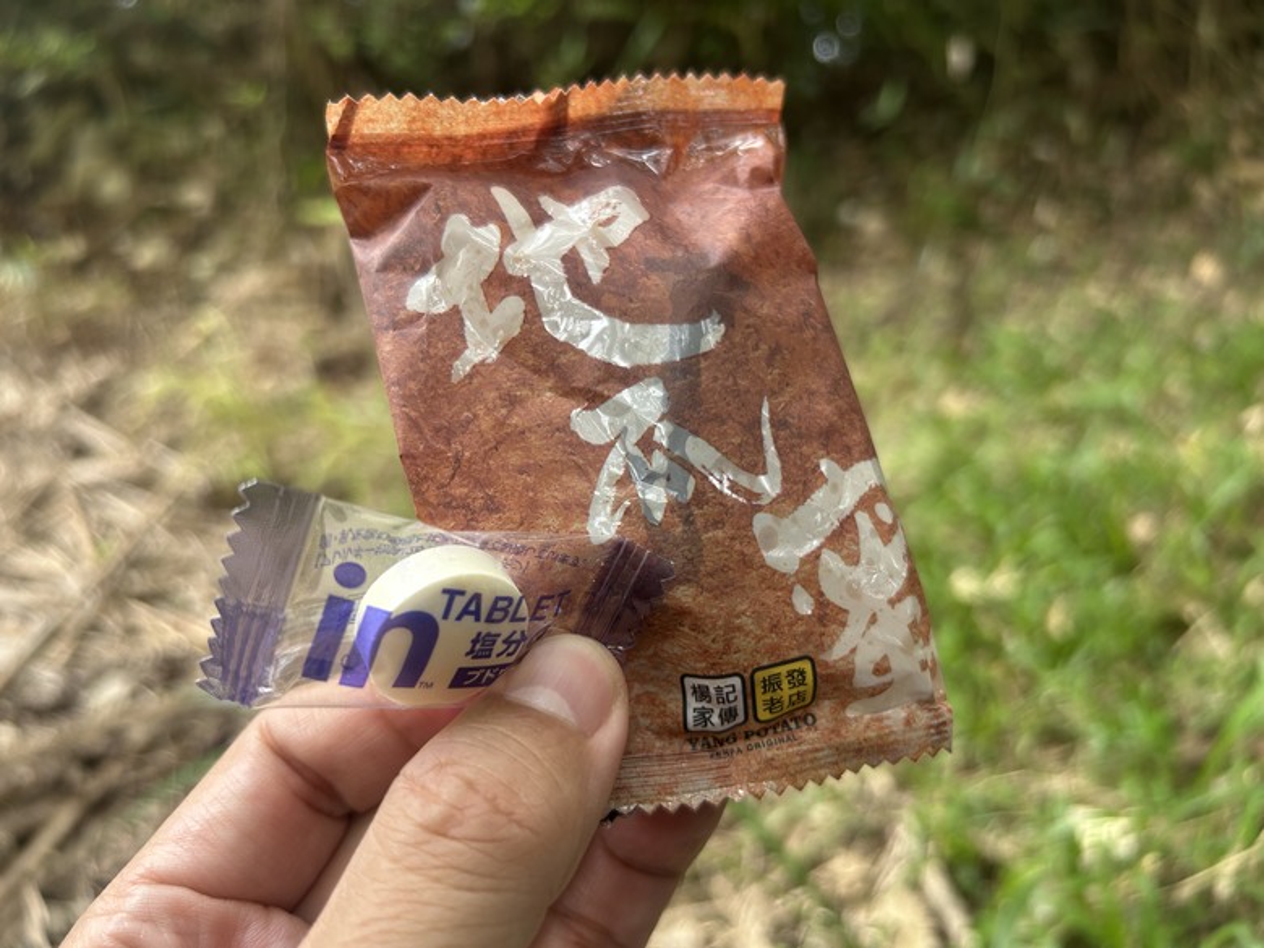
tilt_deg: -25.1
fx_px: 949
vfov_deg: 53.1
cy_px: 474
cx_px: 632
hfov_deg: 67.3
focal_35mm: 26
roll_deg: +2.2
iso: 32
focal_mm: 5.7
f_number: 1.5
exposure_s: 1/127
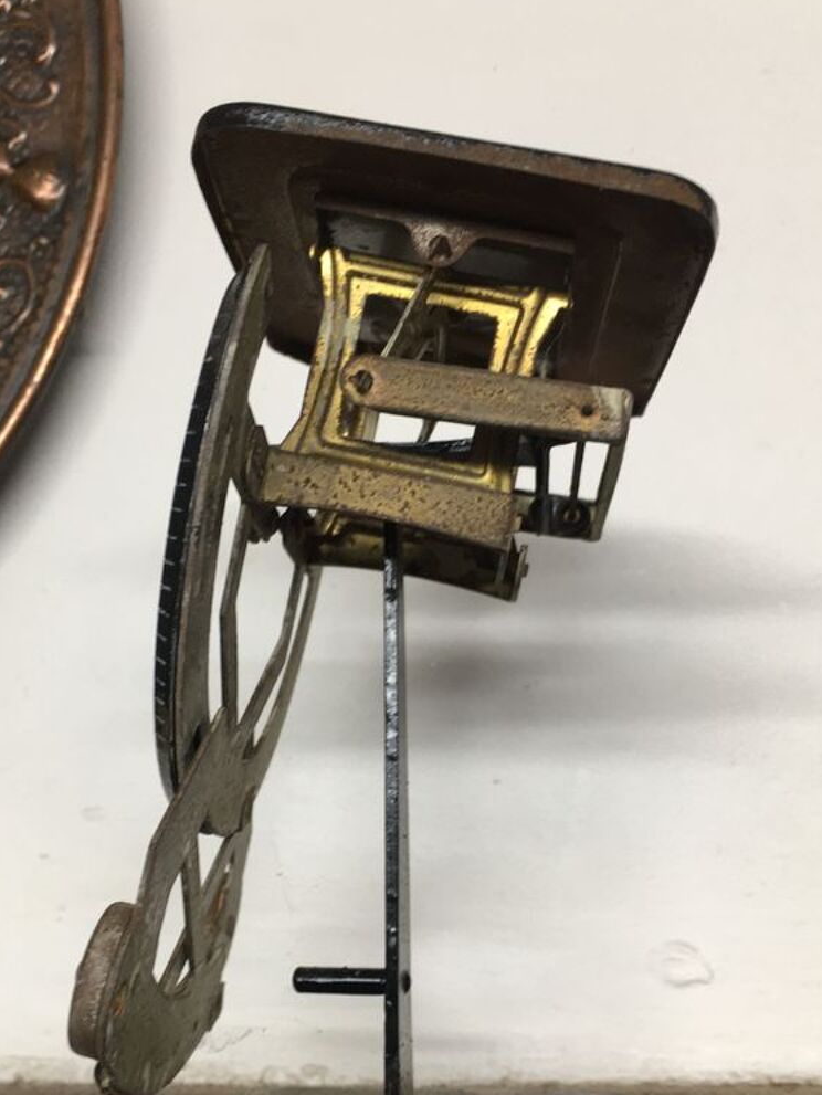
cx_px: 373
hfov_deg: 36.8
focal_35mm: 39
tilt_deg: +5.8
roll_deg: +1.5
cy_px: 691
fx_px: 1234
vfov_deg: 47.4
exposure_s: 1/33
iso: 80
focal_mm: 4.15
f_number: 2.2
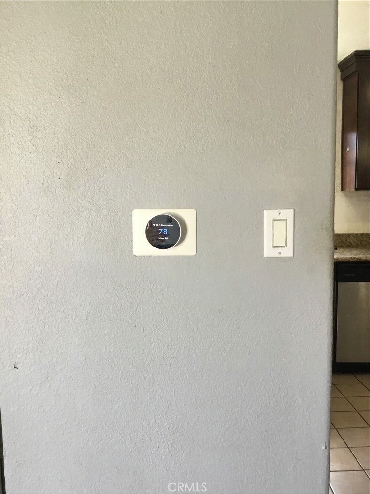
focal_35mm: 31
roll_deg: +2.0
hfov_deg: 45.4
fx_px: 442
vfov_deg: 58.4
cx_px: 185
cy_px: 247
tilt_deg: -5.8
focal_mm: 3.3
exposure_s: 1/30
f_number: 2.4
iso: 40
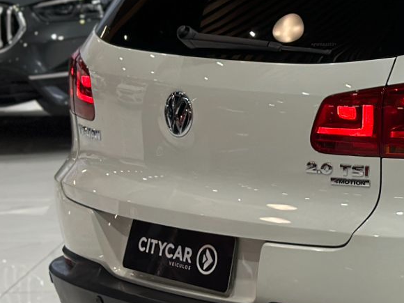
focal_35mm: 159
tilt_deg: -9.7
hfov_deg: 11.8
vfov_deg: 9.3
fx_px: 1856
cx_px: 633
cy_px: 142
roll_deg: +0.9
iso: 64
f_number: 1.78
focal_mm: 6.86
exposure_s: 1/120
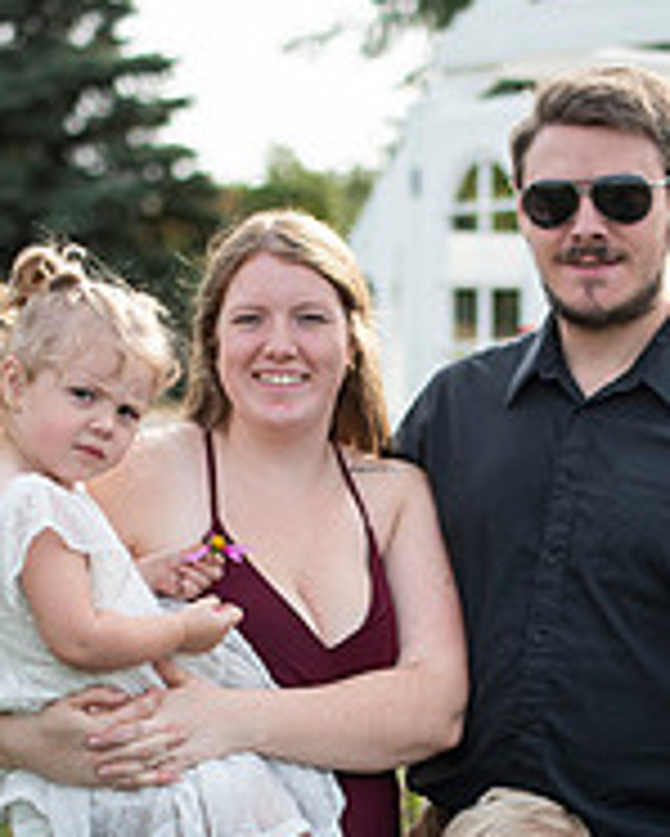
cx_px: 382
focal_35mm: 102
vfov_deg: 18.3
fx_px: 2526
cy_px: 824
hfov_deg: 15.1
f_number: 2.2
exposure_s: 1/1250
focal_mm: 45
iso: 160
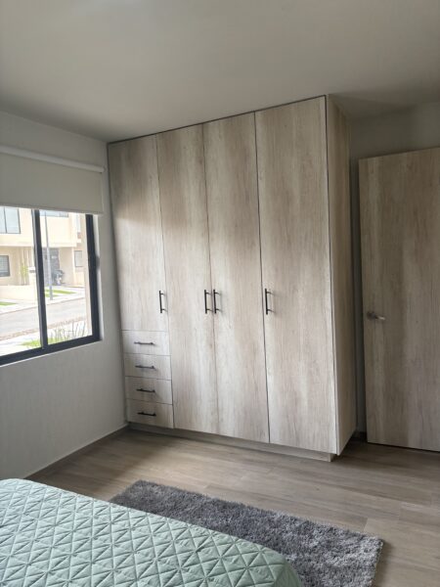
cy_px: 294
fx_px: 441
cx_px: 220
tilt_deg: -2.0
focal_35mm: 26
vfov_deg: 67.3
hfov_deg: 53.1
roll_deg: +4.3
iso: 64
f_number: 1.6
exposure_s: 1/228
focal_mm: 5.96
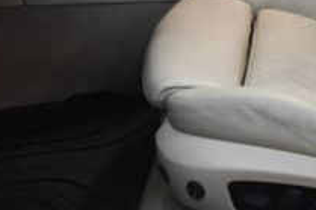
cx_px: 269
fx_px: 965
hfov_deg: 18.4
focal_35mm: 110
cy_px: -97
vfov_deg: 11.9
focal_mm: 24
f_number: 3.8
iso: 1600
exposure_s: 1/125
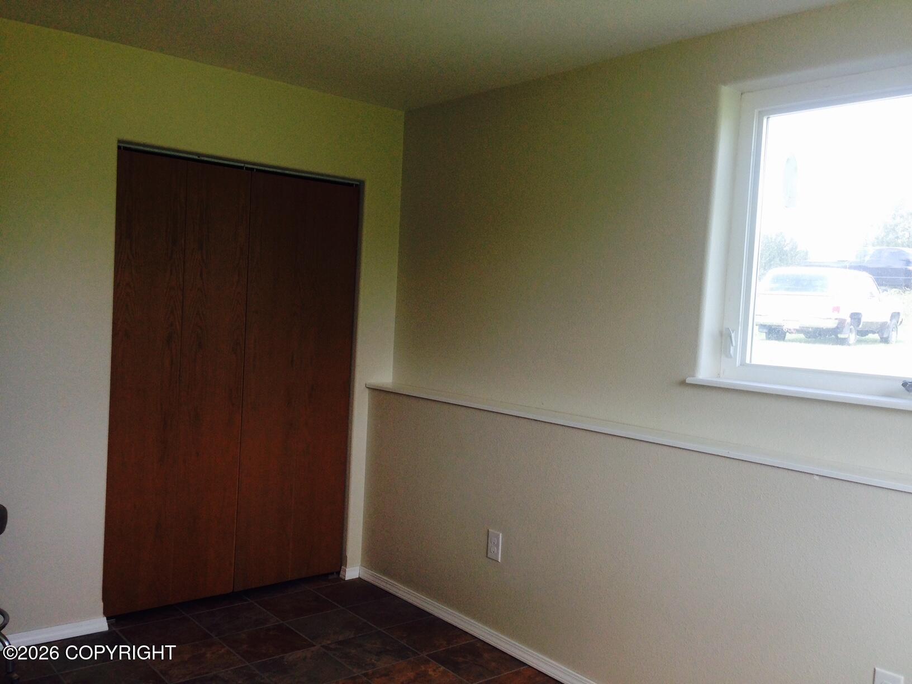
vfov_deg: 42.9
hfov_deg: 55.4
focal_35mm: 33
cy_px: 342
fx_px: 869
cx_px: 456
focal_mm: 4.12
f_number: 2.4
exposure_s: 1/120
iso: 64
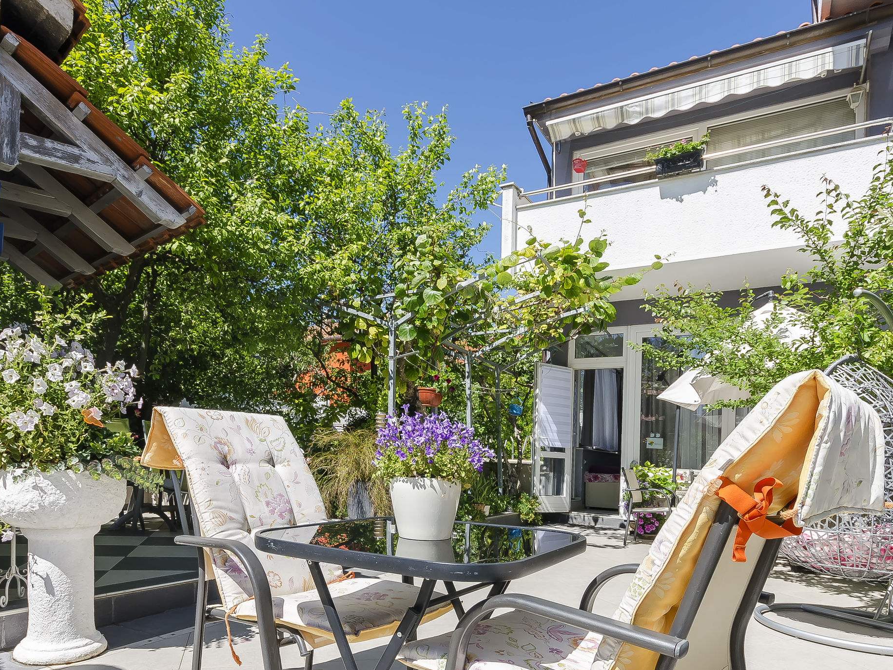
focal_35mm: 22
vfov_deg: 59.6
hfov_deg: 76.3
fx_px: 568
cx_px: 413
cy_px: 451
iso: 100
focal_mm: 10
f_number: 8
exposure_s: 1/250
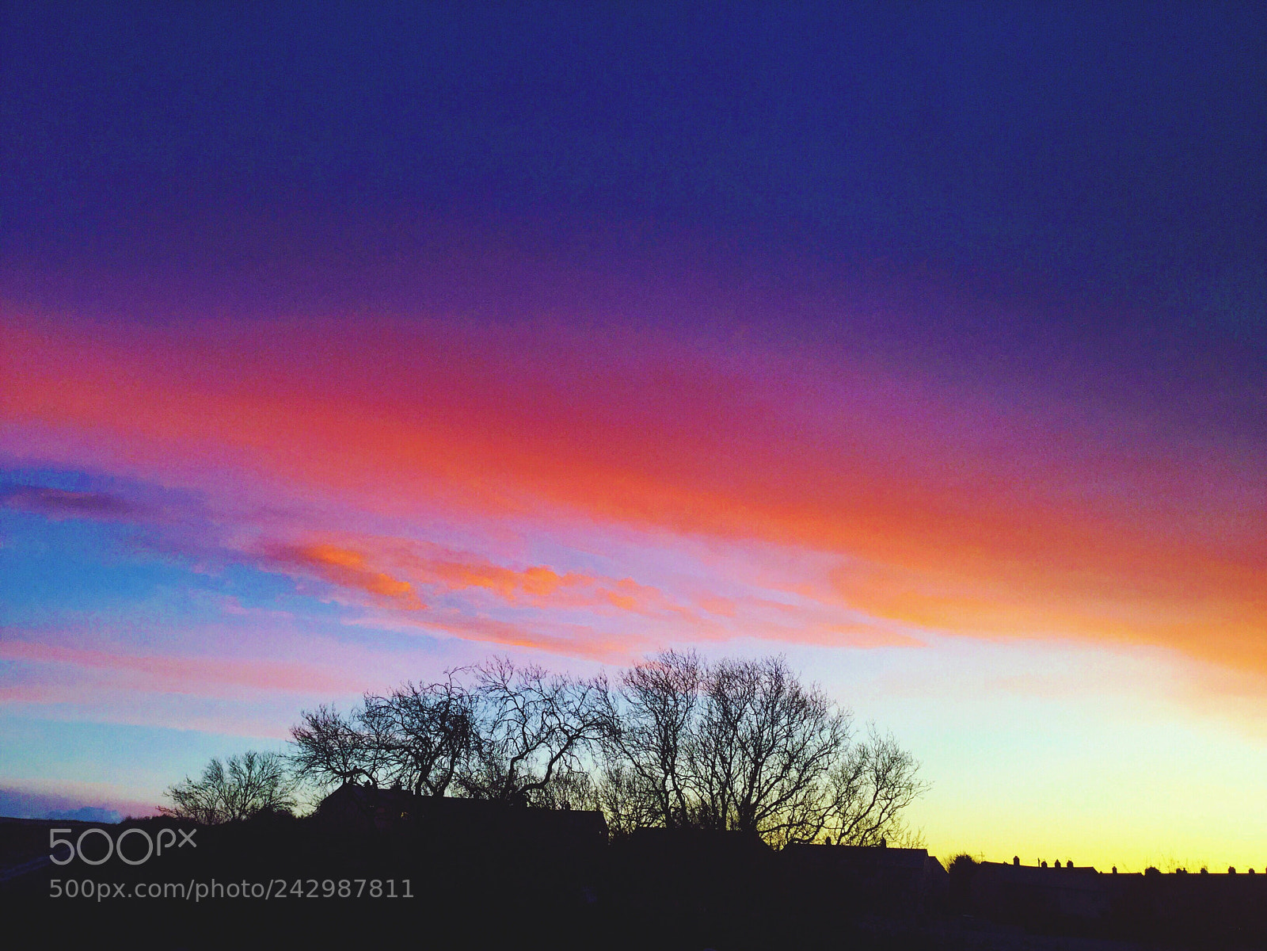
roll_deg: -4.6
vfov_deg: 45.4
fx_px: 1135
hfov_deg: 58.4
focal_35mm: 31
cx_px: 634
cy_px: 476
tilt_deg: +20.2
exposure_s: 1/100
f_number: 2.4
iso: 50
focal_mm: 3.3
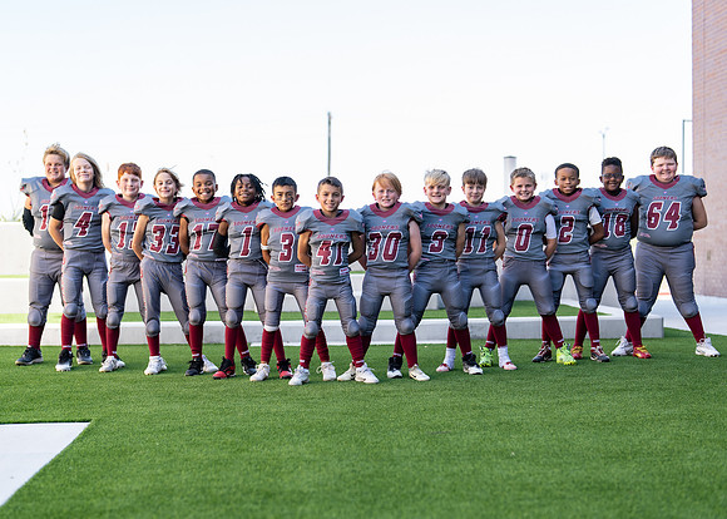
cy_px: 286
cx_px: 341
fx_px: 1232
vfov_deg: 23.8
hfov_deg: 32.9
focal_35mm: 60
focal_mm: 50
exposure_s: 1/1000
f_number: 1.6
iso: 100
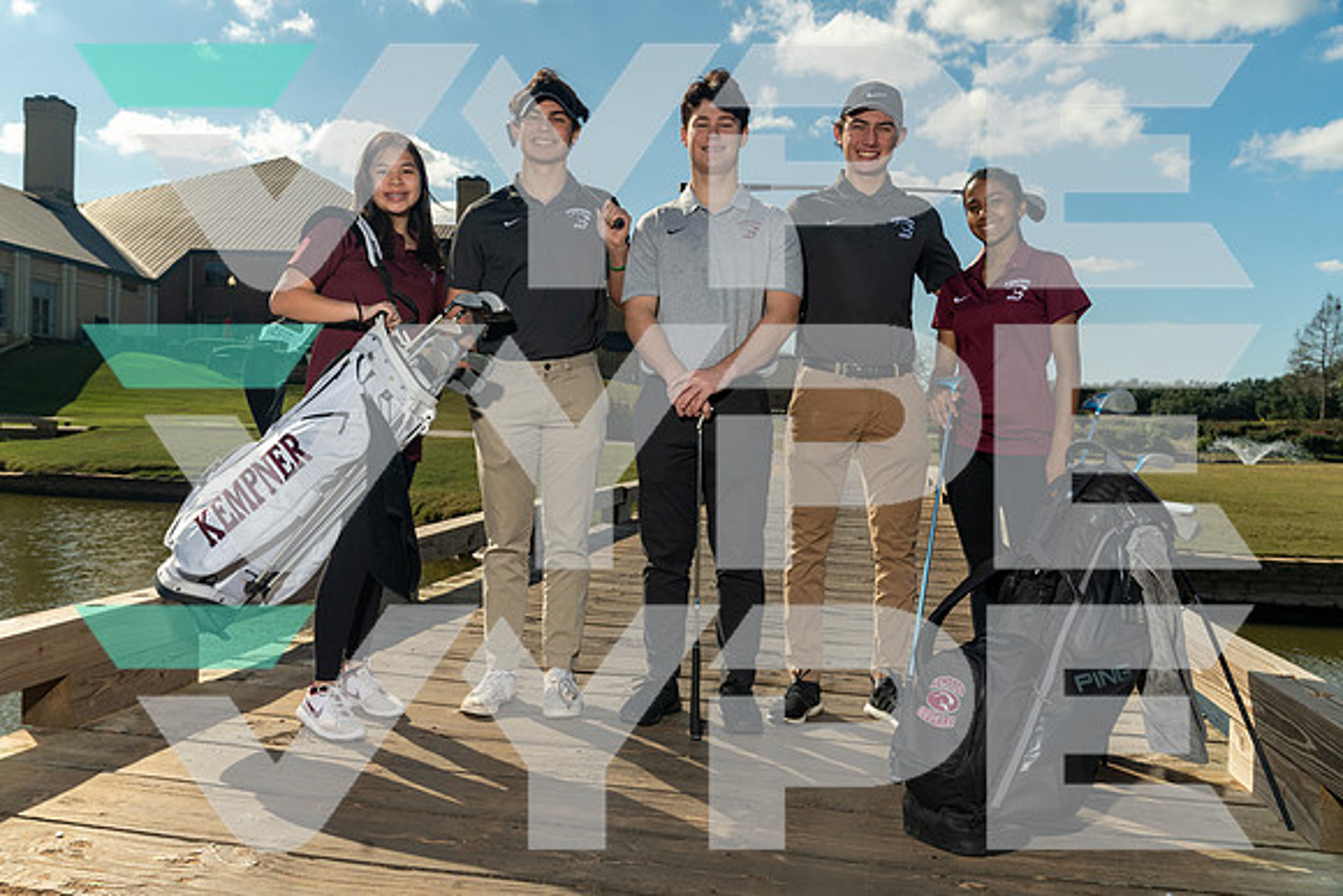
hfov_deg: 57.3
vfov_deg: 40.1
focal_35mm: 33
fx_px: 1228
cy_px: 452
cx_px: 630
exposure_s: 1/200
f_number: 8
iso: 500
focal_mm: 31
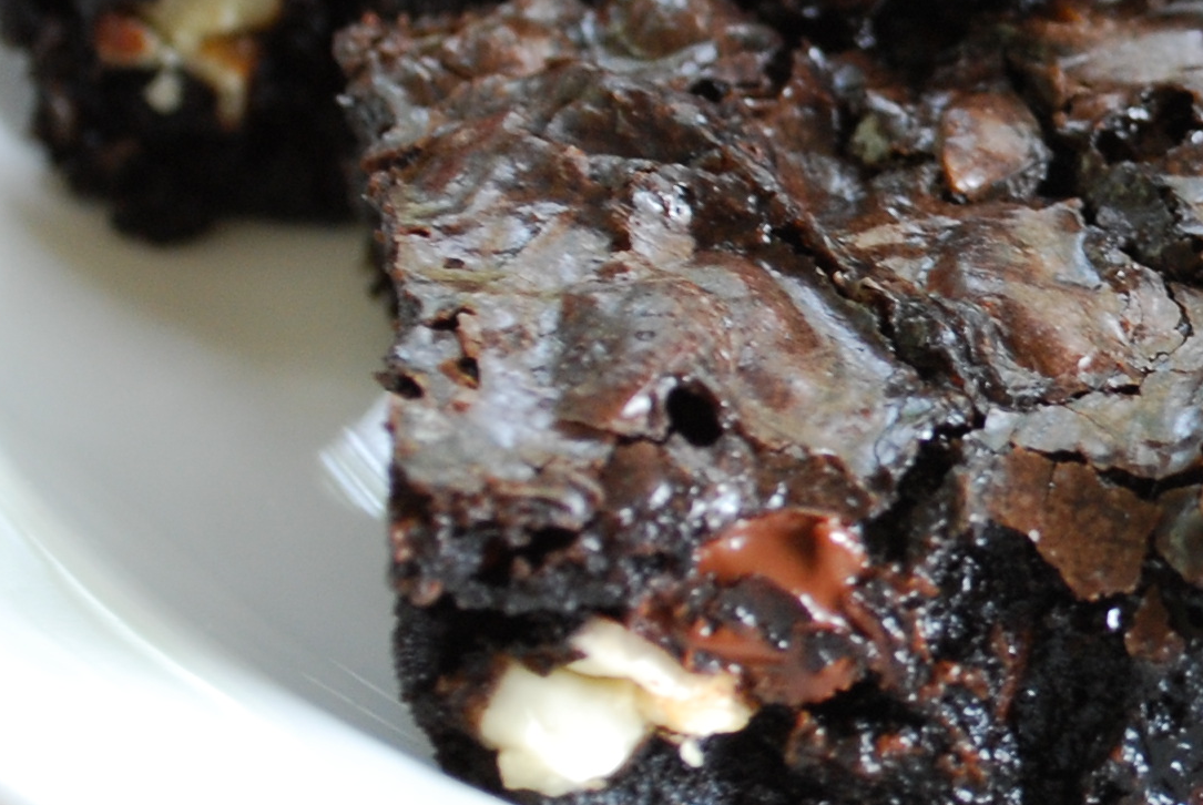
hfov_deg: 11.1
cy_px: 130
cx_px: 1442
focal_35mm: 182
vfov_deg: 7.5
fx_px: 6088
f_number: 5
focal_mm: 34
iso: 400
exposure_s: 1/20
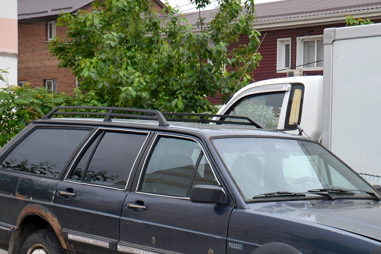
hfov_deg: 22.4
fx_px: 952
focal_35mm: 90
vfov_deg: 15.2
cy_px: 164
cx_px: 279
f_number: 5.6
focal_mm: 32
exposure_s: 1/125
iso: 200
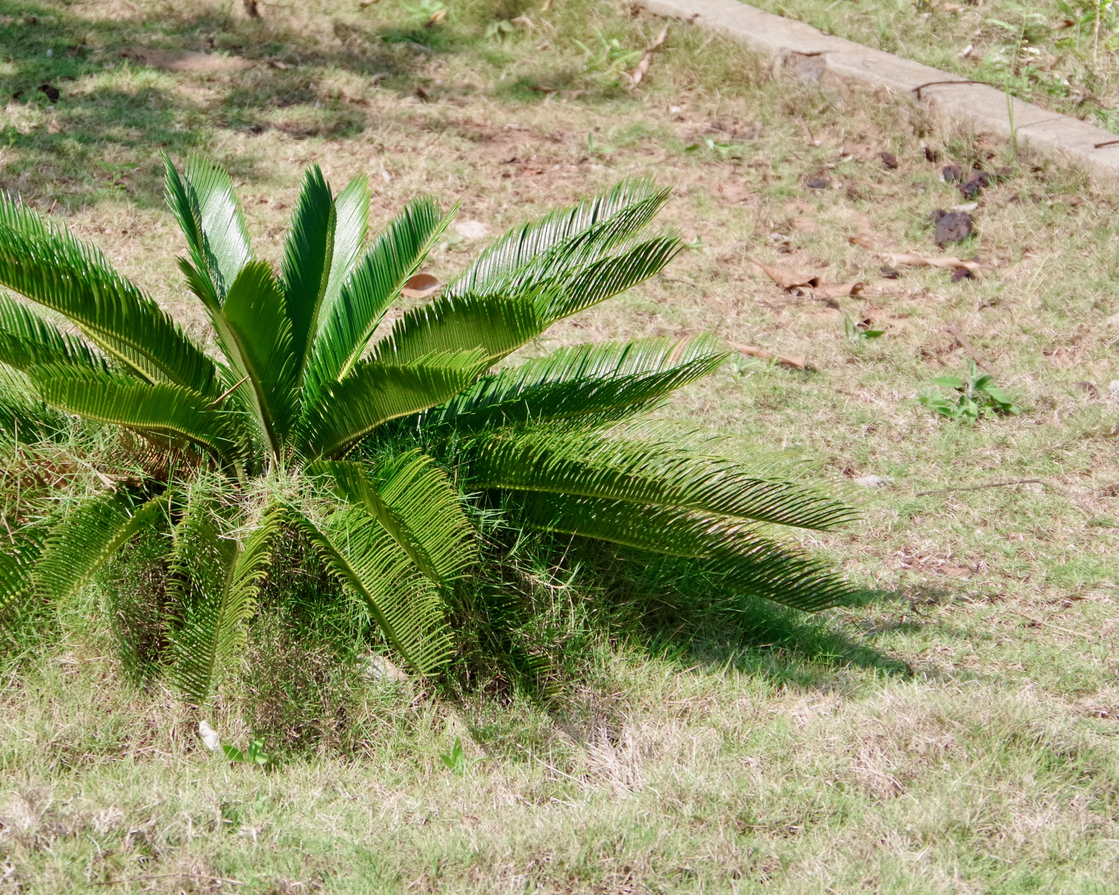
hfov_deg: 10.0
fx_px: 6359
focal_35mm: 192
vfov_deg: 8.1
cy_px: 379
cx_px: 316
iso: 1600
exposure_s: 1/2500
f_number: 7.1
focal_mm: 88
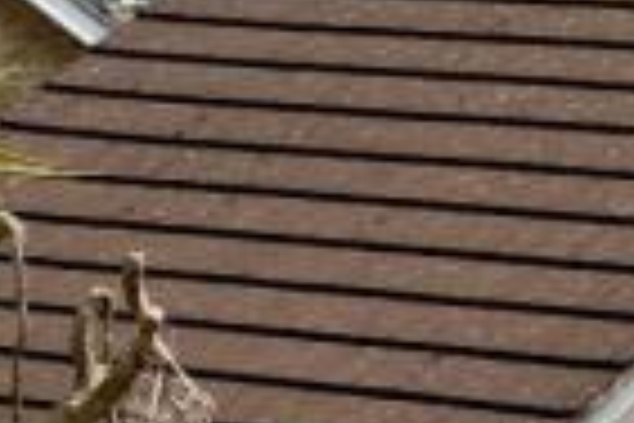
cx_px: 1302
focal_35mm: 330
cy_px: -434
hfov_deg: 6.1
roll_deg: +1.1
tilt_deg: -0.5
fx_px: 5811
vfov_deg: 4.1
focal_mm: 9
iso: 32
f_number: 2.8
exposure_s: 1/1167
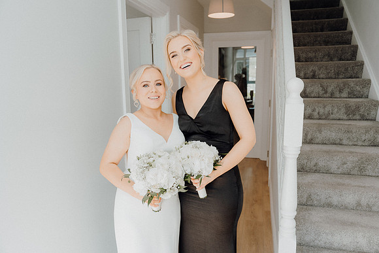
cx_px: 190
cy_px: 126
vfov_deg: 47.9
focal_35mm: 27
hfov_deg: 67.4
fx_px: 284
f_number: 3.5
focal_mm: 27
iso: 125
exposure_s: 1/160
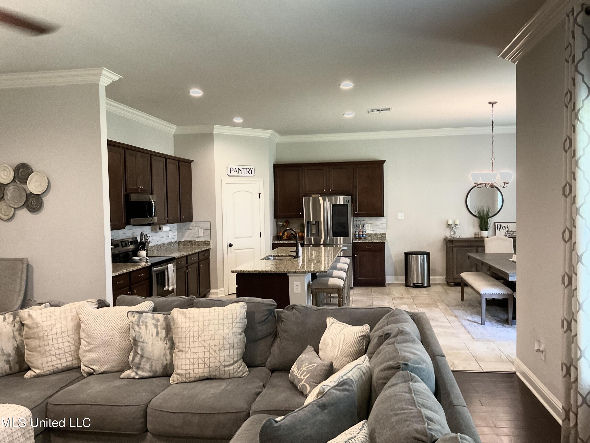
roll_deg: +1.0
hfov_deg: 61.7
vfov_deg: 48.2
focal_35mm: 29
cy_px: 222
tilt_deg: -0.9
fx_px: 494
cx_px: 295
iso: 160
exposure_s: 1/60
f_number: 1.8
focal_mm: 3
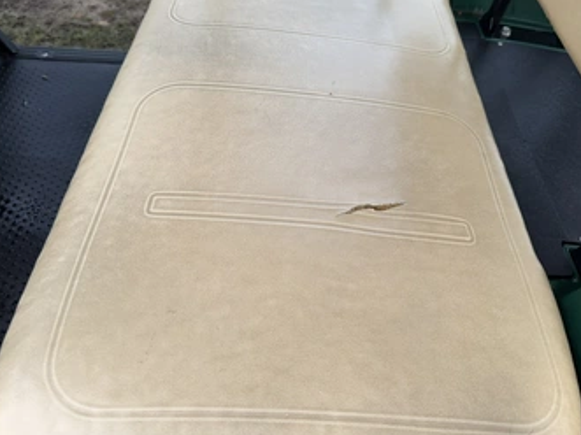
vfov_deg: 47.9
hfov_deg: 61.5
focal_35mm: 29
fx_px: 487
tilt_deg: -51.1
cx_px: 325
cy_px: 175
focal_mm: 6.76
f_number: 1.78
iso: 160
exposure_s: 1/121
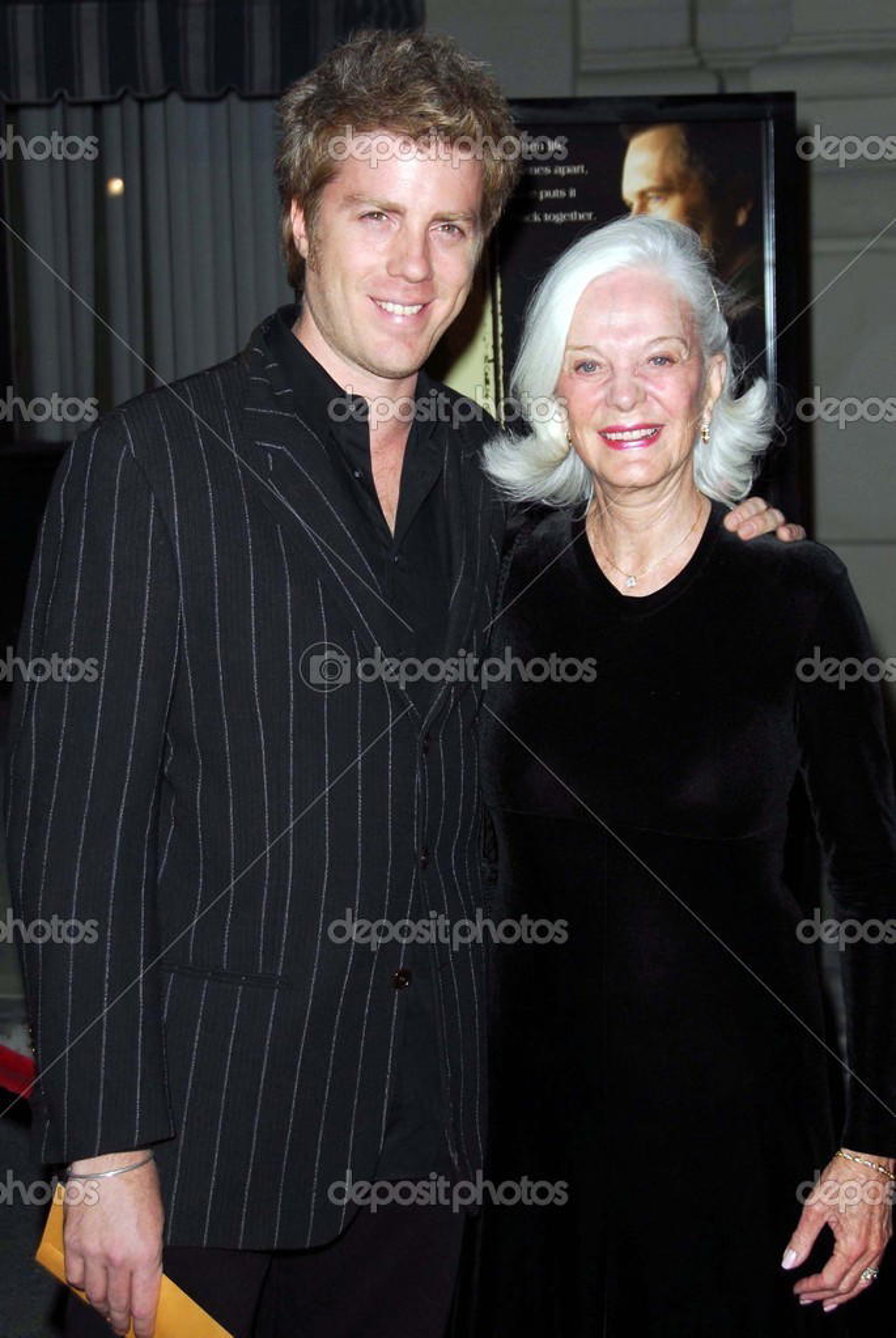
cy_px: 669
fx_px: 2680
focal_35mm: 72
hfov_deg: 19.0
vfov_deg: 28.0
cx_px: 448
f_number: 6.3
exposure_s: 1/250
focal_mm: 48
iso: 250
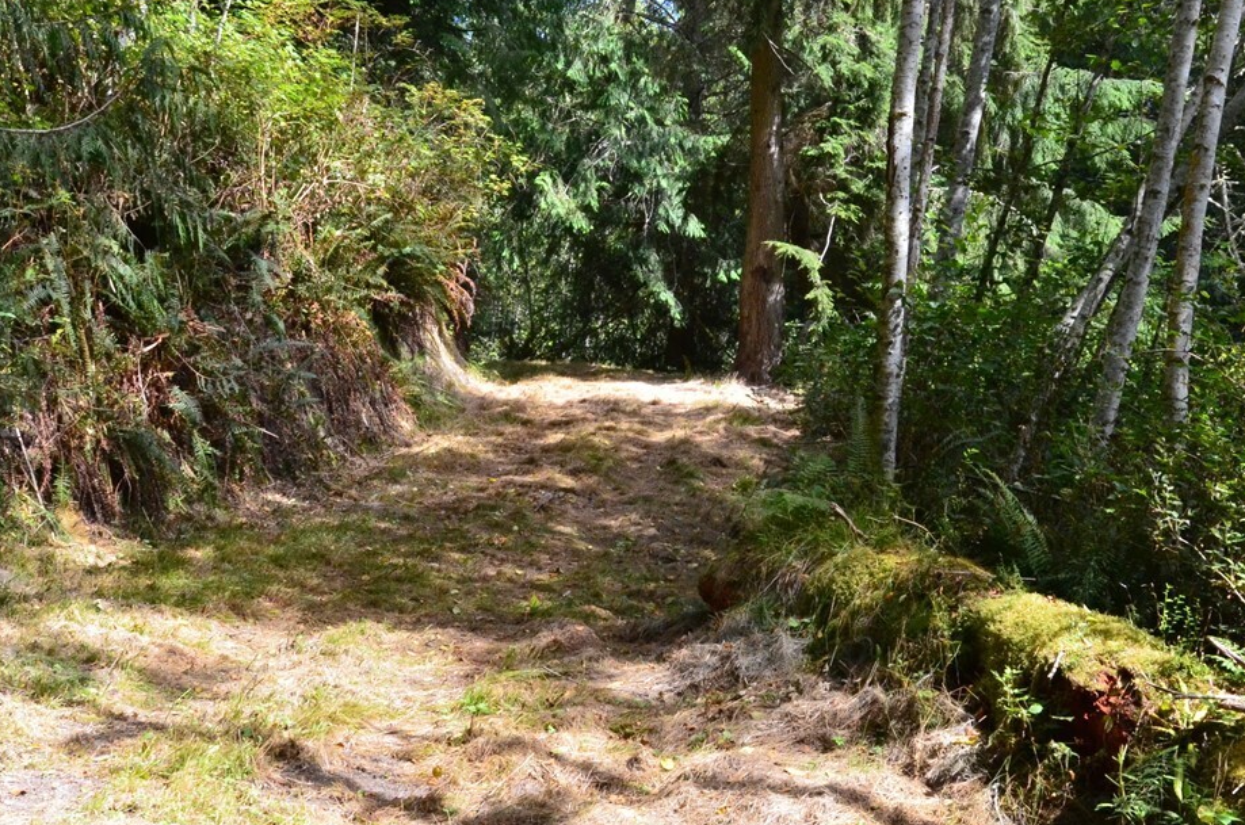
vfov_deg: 26.8
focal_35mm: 50
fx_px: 1726
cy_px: 296
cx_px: 684
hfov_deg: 39.6
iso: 1600
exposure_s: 1/500
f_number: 11
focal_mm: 18
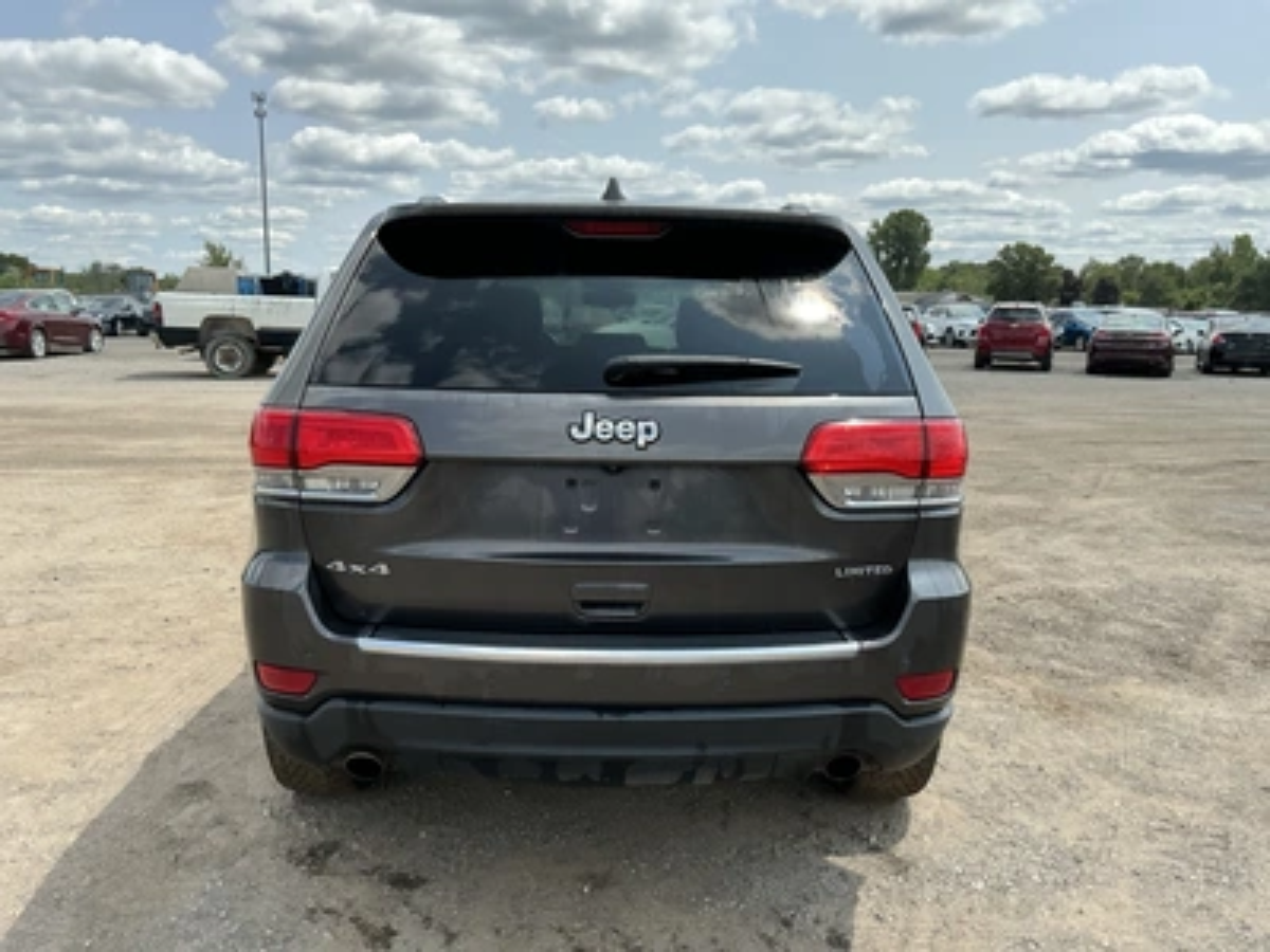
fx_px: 1027
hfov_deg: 63.4
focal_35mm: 28
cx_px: 635
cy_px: 476
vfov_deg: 49.7
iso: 25
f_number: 1.8
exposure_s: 1/1221
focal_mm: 3
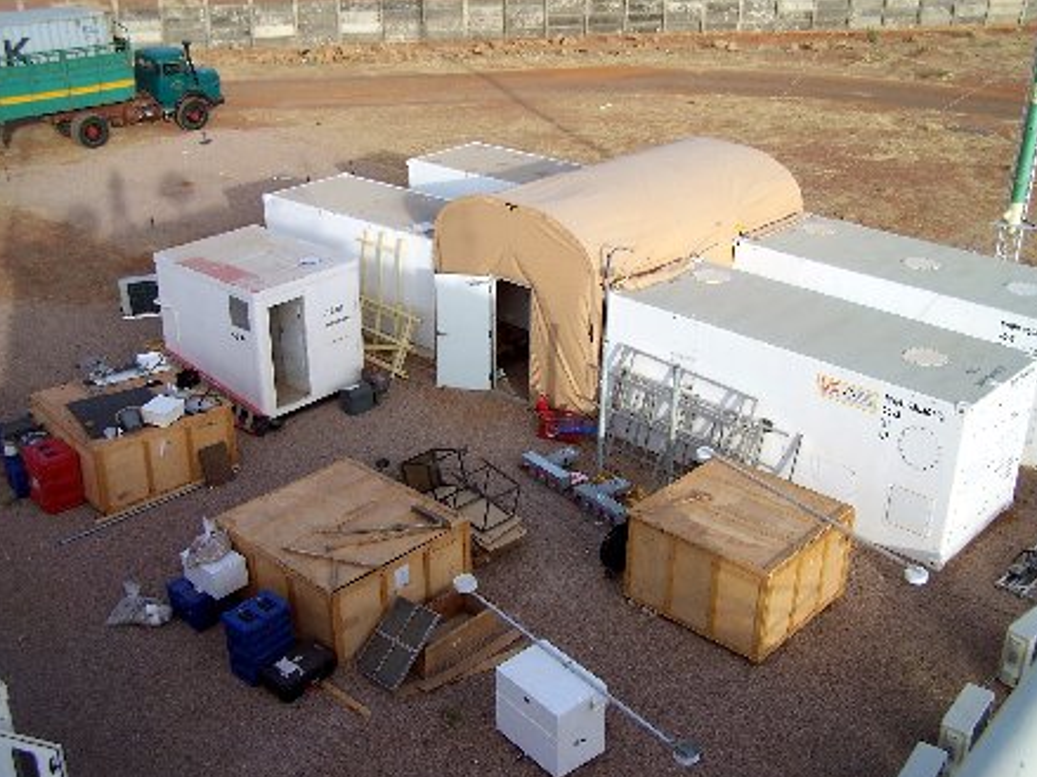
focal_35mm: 39
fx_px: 1168
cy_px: 392
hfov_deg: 47.9
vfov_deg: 36.8
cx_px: 524
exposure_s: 1/1000
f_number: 2.8
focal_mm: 6.3
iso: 80
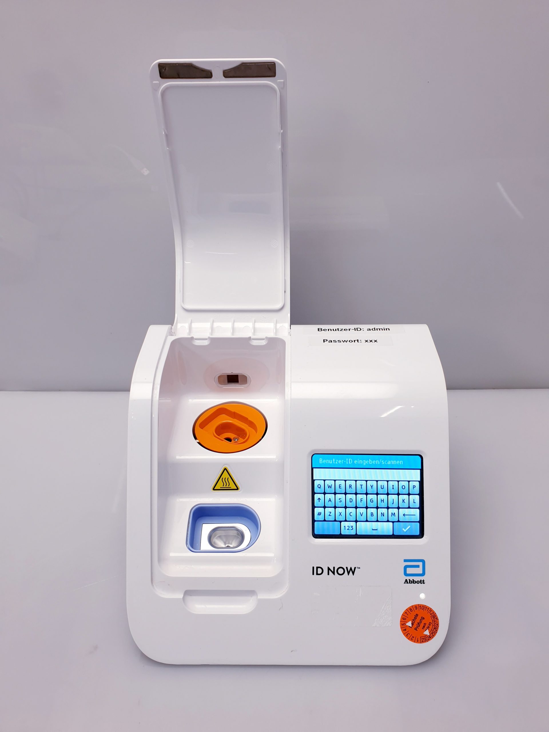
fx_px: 550
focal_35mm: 26
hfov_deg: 53.1
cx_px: 274
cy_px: 366
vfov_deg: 67.3
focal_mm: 4.3
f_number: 2.4
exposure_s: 1/100
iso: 50
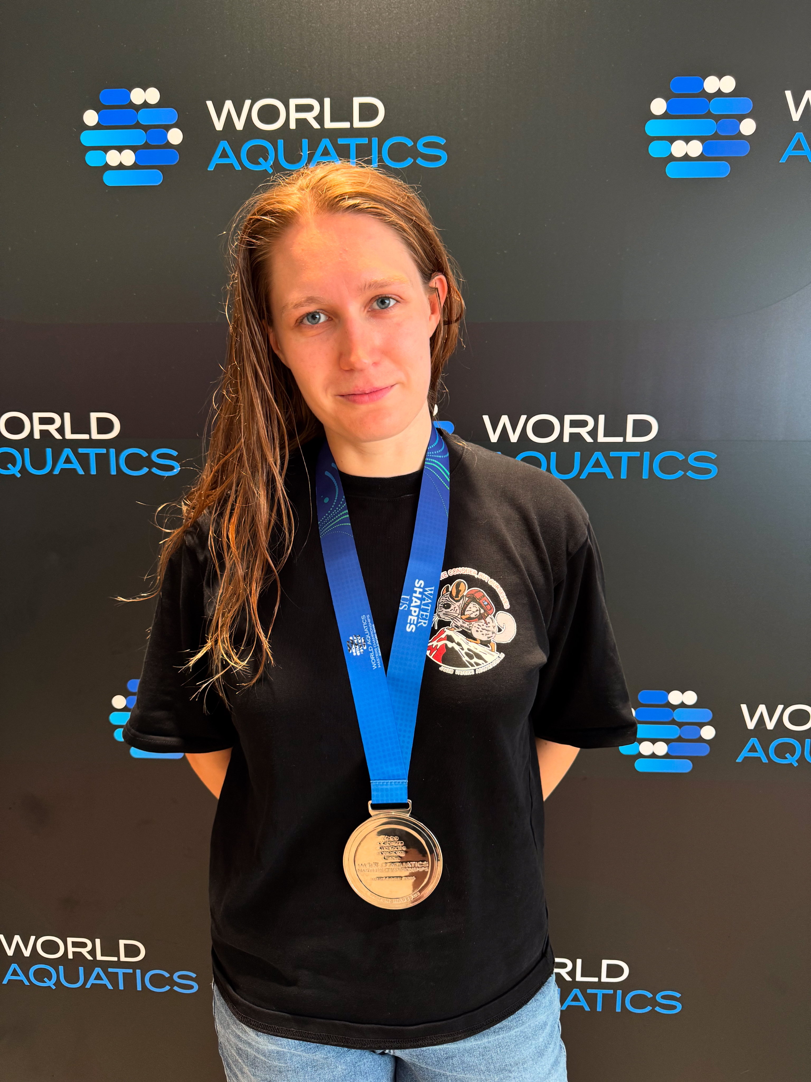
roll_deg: -1.1
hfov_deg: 56.8
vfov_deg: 71.6
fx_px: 750
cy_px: 541
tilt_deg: -9.0
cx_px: 406
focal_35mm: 24
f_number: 1.78
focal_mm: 6.76
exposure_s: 1/50
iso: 200
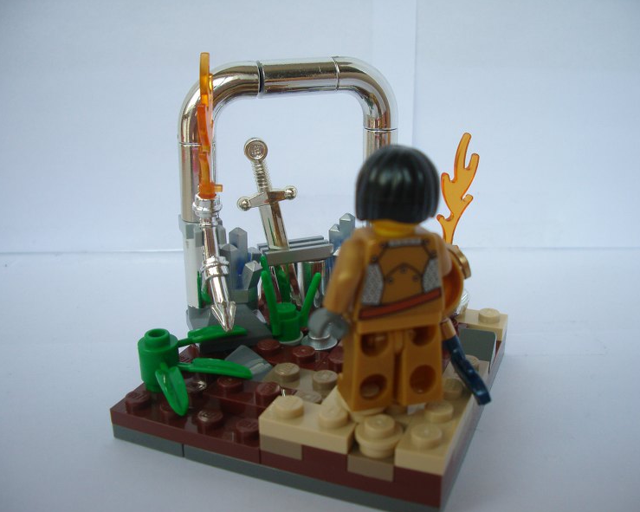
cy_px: 256
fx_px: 701
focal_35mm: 37
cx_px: 327
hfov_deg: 49.1
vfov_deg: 40.1
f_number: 2.6
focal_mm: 5.8
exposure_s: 1/250
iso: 80
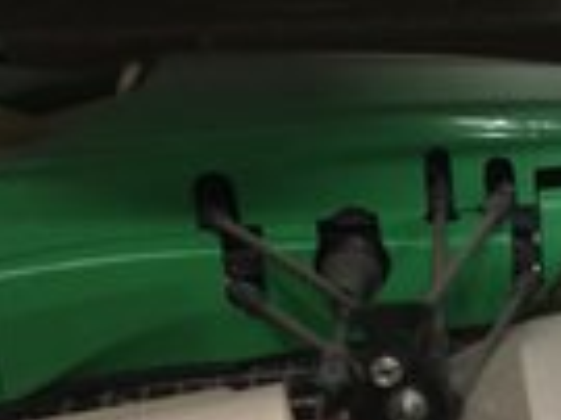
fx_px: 1393
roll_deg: -1.1
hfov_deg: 21.1
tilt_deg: -30.4
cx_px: 682
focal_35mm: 86
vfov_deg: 17.1
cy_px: 250
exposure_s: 1/4
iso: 80
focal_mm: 4.15
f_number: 2.2
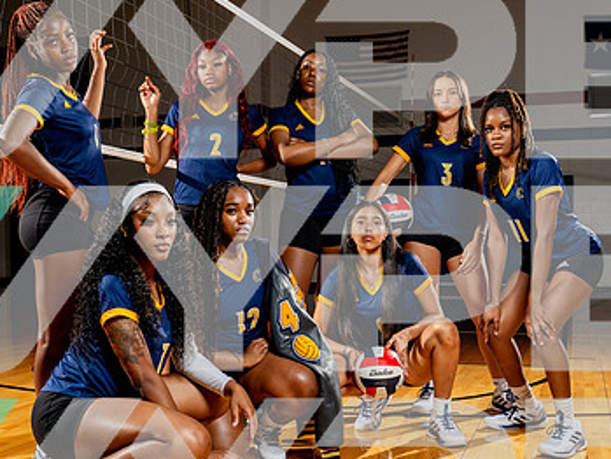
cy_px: 279
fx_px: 812
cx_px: 287
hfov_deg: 41.2
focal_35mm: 46
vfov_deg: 31.4
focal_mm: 28
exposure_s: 1/250
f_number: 5.6
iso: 100
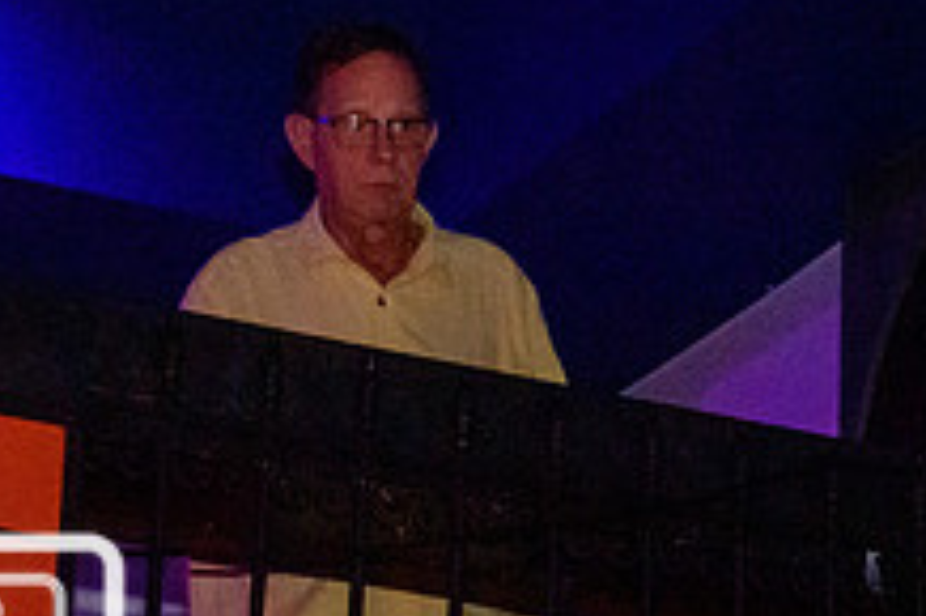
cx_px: 811
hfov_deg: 9.3
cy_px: 563
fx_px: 5654
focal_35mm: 220
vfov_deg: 6.2
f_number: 5.6
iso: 6400
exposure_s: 1/60
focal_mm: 55
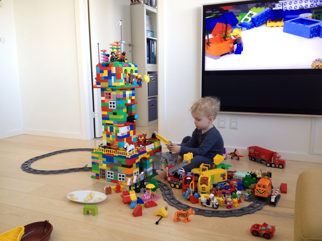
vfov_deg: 40.7
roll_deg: +0.0
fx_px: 326
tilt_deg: -10.3
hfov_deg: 52.6
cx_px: 161
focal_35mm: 35
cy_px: 120
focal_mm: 4.28
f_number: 2.4
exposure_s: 1/24
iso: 50
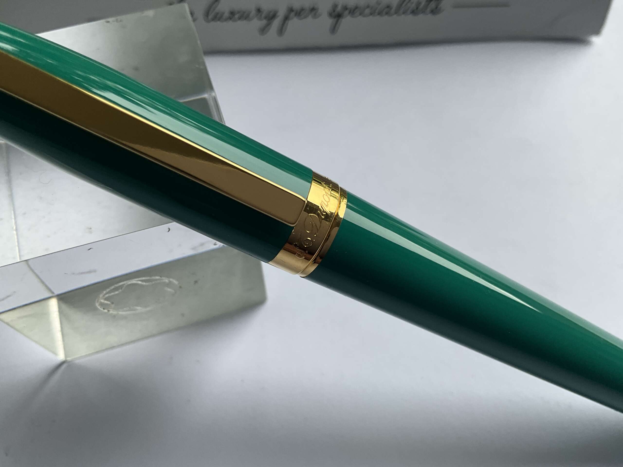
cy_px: 234
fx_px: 522
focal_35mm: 29
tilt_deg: -63.1
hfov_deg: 61.7
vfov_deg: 48.2
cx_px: 312
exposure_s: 1/122
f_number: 1.8
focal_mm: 3
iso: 25
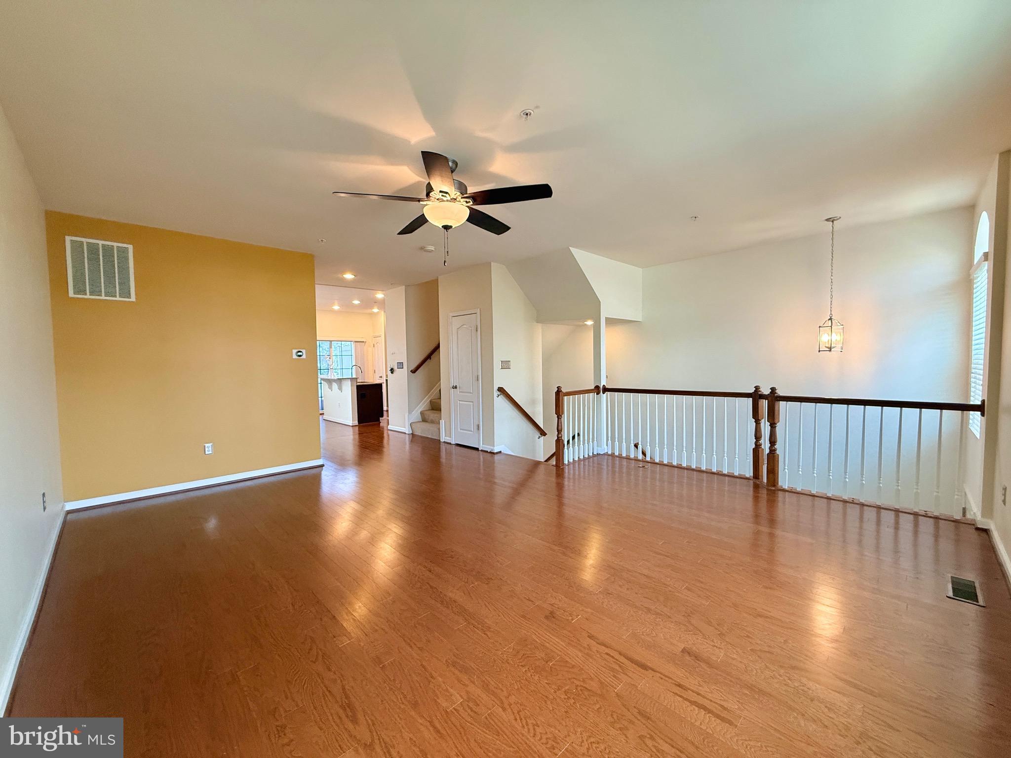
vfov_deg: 85.7
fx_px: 409
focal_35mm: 14
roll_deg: +0.9
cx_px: 506
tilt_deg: -2.0
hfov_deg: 102.1
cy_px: 379
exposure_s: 1/120
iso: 320
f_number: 2.2
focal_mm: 2.22
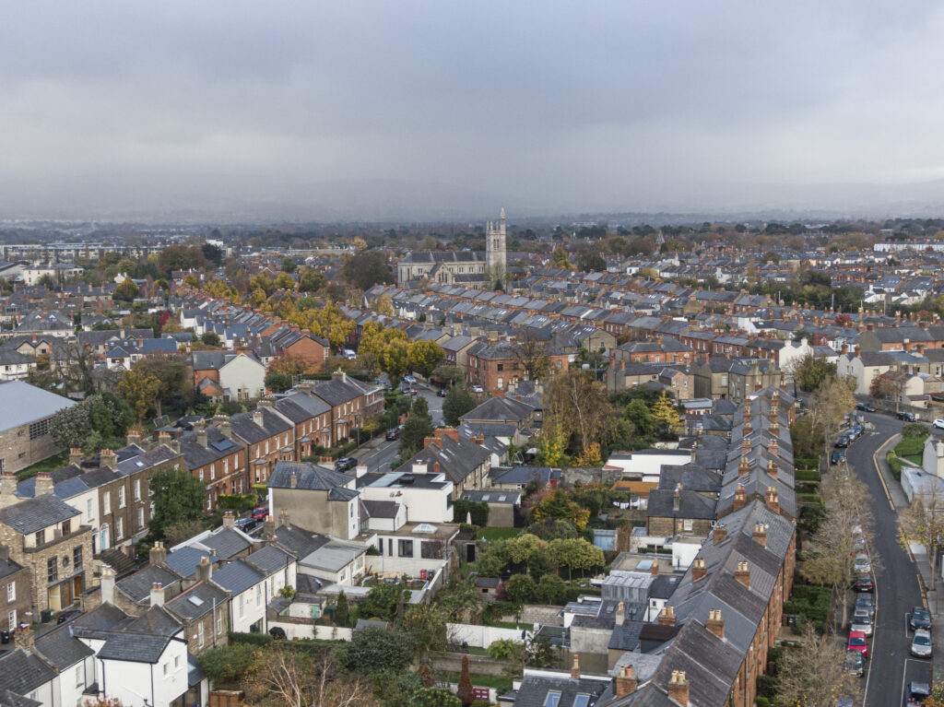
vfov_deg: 32.2
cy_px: 354
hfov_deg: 42.1
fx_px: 1227
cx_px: 472
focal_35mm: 45
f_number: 3.7
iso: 100
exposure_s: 1/120
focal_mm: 7.88
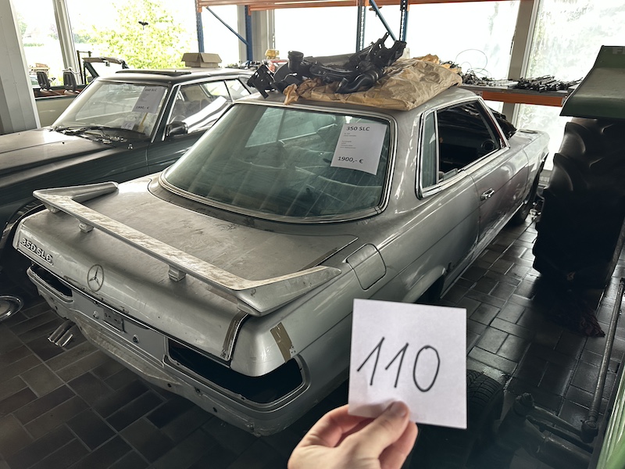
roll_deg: +0.1
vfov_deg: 56.8
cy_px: 234
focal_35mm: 24
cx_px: 312
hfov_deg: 71.6
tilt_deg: -21.5
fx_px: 433
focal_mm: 6.86
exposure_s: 1/86
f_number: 1.78
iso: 250
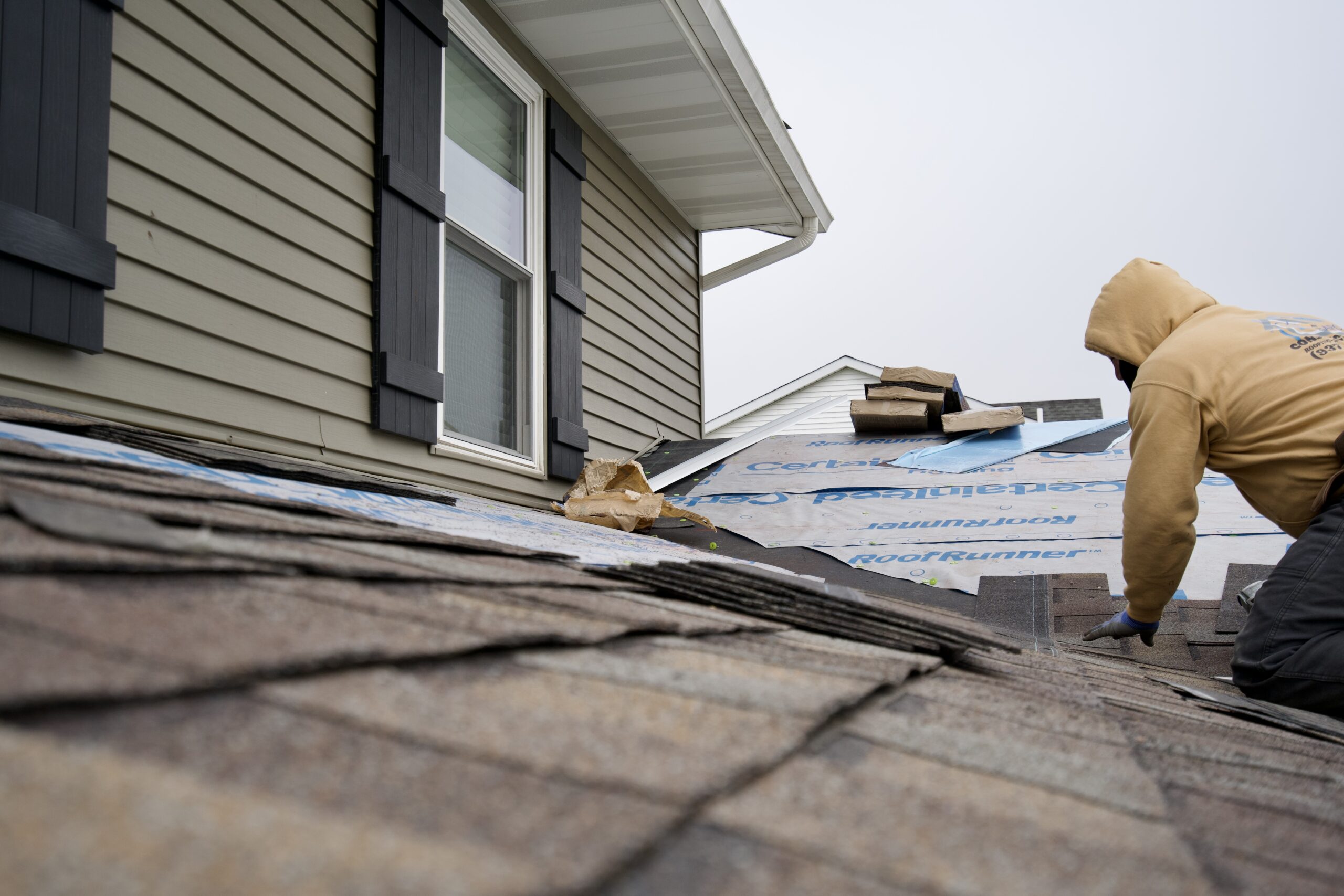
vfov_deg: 37.9
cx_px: 672
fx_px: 1307
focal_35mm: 35
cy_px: 448
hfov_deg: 54.4
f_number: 5.6
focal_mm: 35
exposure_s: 1/1500
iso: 400
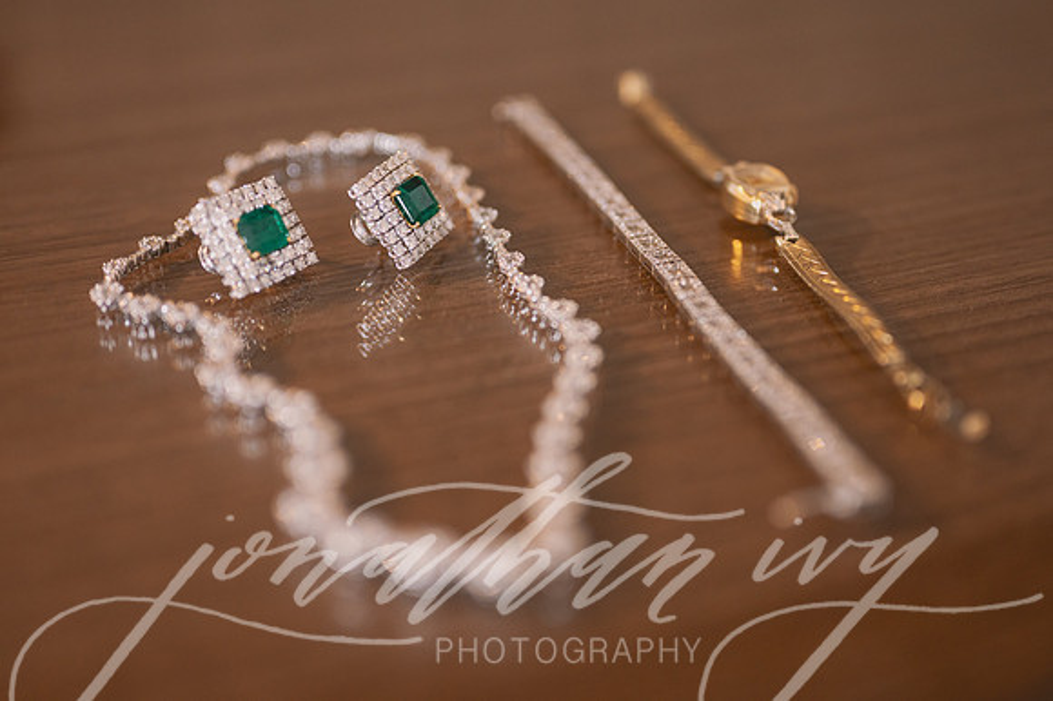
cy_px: 321
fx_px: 1586
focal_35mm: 54
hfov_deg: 36.7
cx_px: 571
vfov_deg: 24.9
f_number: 2
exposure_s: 1/320
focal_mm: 50
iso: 1000
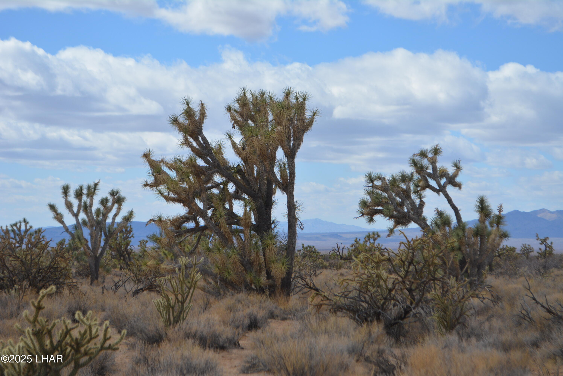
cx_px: 282
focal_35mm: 82
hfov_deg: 24.6
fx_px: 1291
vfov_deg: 16.6
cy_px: 188
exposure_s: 1/2000
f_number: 7.1
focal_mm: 55
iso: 400
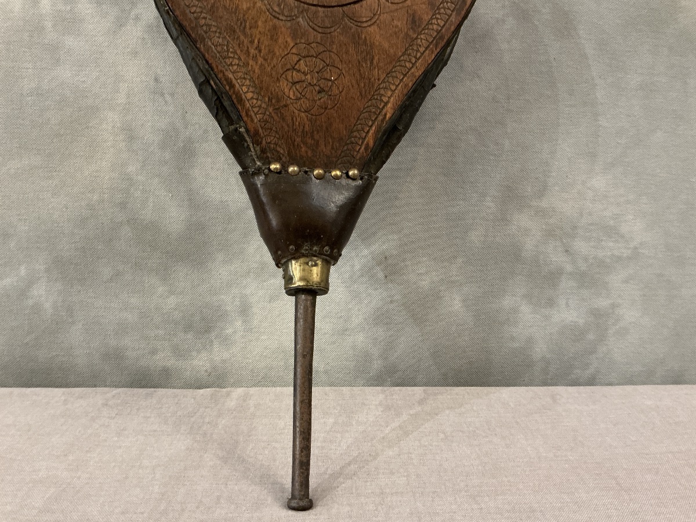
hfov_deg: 63.4
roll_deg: -0.2
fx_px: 563
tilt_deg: -10.3
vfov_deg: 49.7
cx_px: 348
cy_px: 261
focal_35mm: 28
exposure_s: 1/33
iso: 200
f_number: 1.8
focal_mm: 3
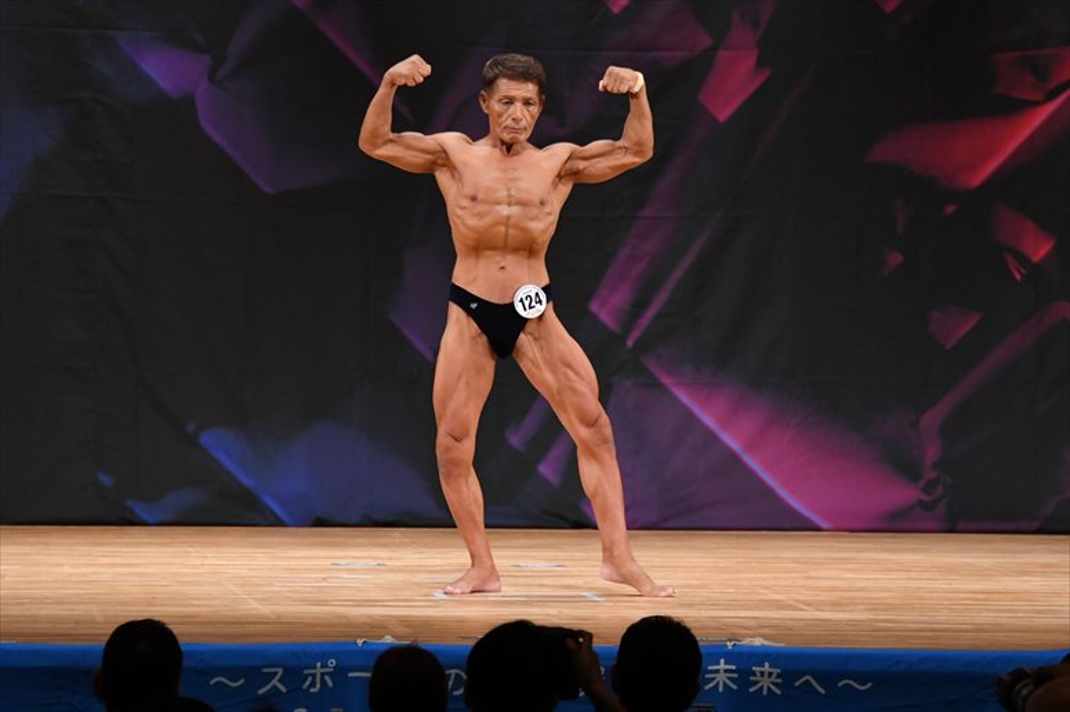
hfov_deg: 8.1
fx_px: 7576
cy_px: 356
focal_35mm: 255
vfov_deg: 5.4
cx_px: 535
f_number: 5.6
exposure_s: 1/400
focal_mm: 170
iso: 3200
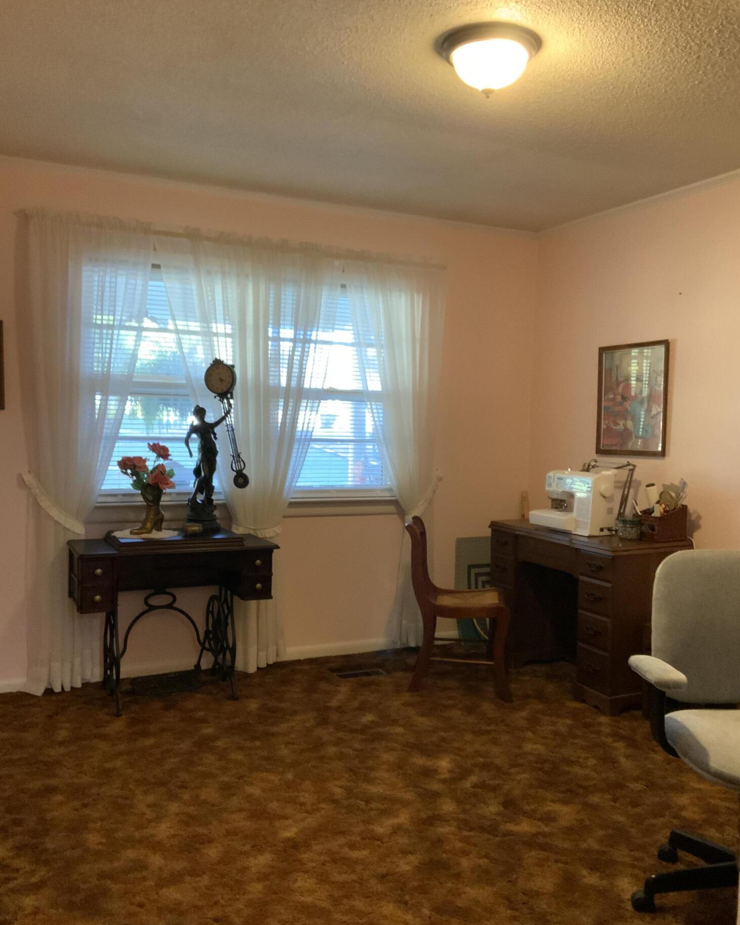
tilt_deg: -5.6
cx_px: 363
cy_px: 498
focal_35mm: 31
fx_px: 849
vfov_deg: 57.1
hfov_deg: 47.1
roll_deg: -1.7
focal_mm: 3
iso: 320
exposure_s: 1/30
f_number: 1.8
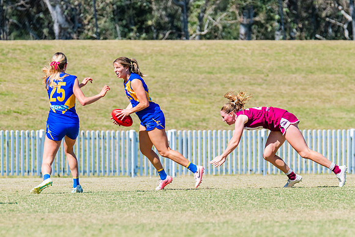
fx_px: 5356
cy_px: 109
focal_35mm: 543
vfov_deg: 2.5
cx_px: 143
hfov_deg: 3.8
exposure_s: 1/1600
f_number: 9
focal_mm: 420
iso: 800
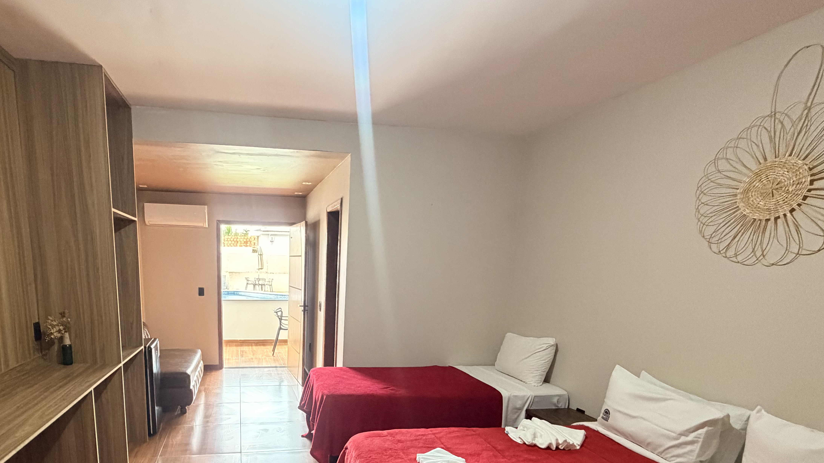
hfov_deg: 85.0
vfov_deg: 53.3
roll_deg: -0.7
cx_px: 309
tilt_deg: -11.2
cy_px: 348
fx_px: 437
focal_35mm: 20
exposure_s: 1/60
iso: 640
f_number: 2.2
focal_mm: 2.22
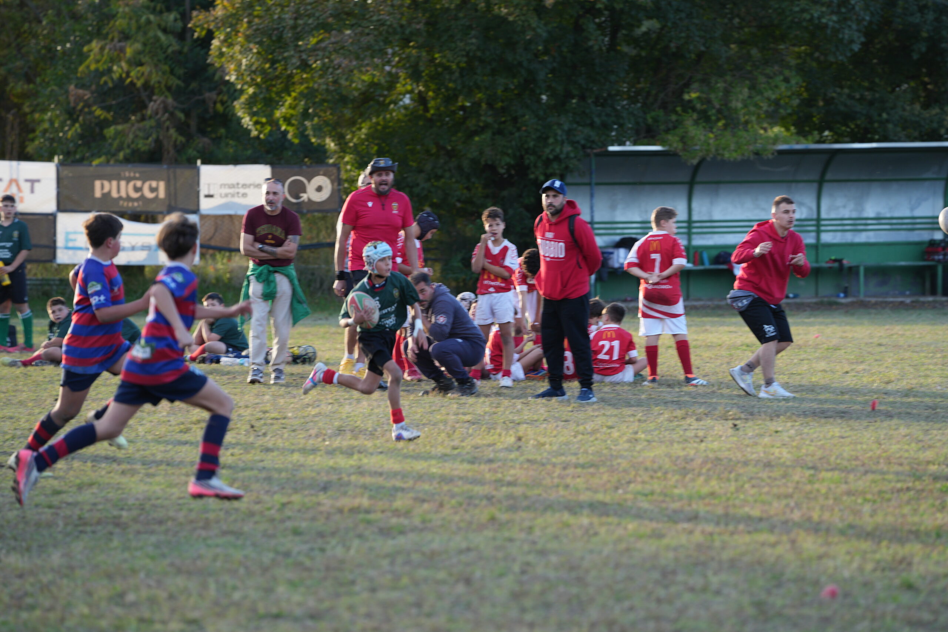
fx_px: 5267
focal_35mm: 200
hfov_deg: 10.3
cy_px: 316
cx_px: 474
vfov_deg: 6.9
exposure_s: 1/320
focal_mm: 200
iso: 250
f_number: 3.5
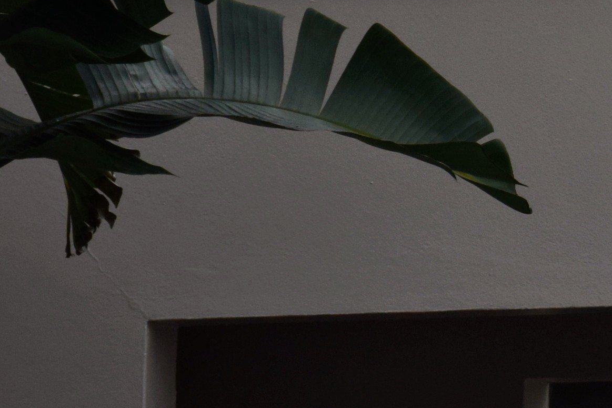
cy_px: -463
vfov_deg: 3.2
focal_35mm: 426
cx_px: 1519
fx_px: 7233
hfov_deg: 4.7
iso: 200
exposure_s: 1/1250
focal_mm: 55
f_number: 5.6
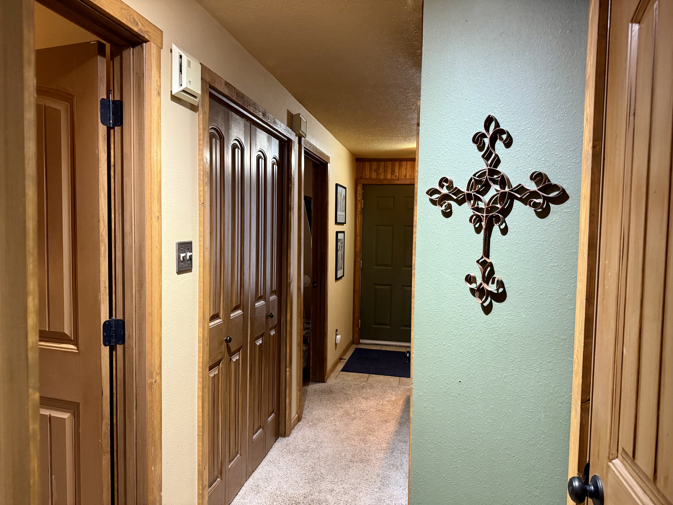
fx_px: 467
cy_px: 252
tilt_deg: -2.6
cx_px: 336
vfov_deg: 56.8
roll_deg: -0.7
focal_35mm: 24
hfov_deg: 71.6
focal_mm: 6.76
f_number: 1.78
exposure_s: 1/60
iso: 400
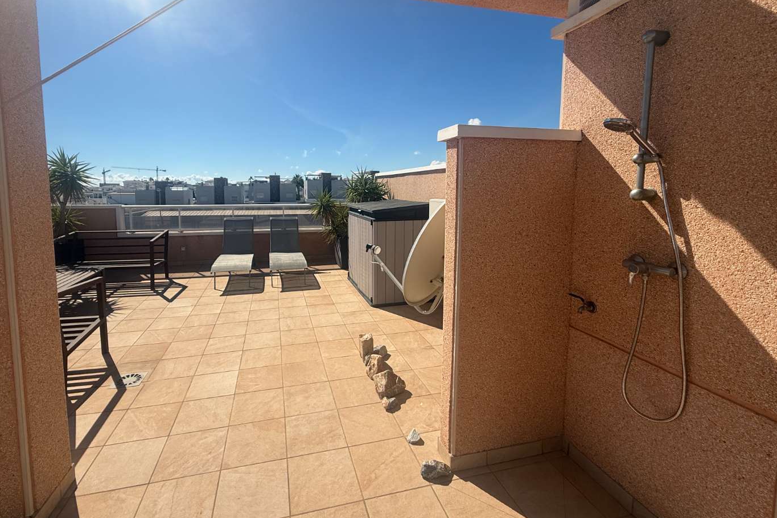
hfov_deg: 96.5
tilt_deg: -4.1
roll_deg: +0.4
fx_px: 345
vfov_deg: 73.3
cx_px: 353
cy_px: 218
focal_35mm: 16
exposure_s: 1/4149
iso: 50
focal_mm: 2.22
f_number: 2.2
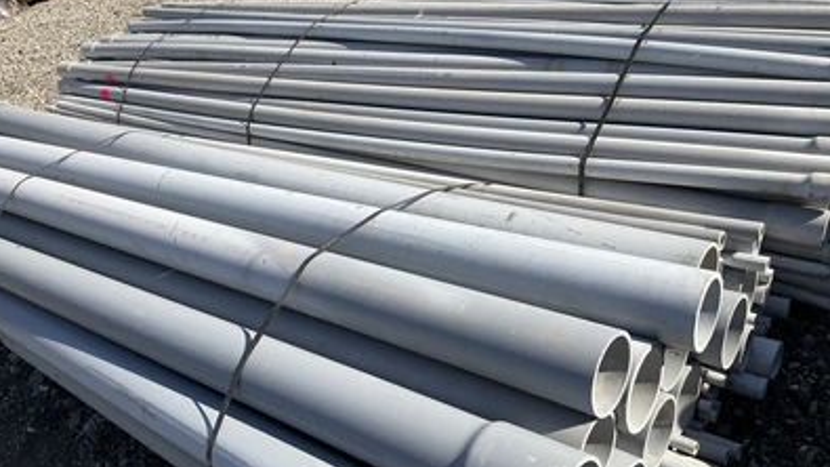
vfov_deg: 36.6
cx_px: 414
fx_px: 704
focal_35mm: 32
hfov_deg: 61.0
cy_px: 263
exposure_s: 1/1675
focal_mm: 3
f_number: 1.8
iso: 25
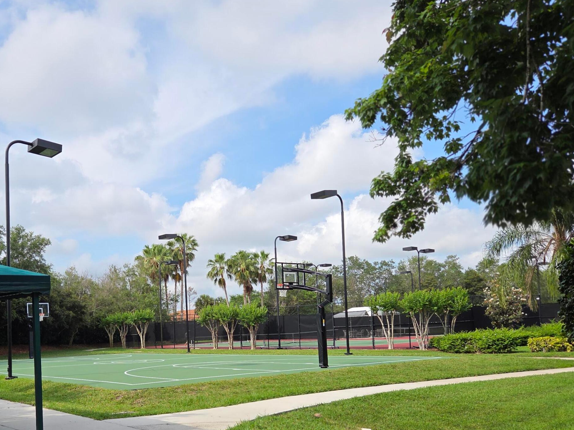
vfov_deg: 38.6
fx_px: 597
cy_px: 323
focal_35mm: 36
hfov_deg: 50.3
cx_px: 183
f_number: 1.8
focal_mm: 5.4
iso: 80
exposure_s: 1/3829
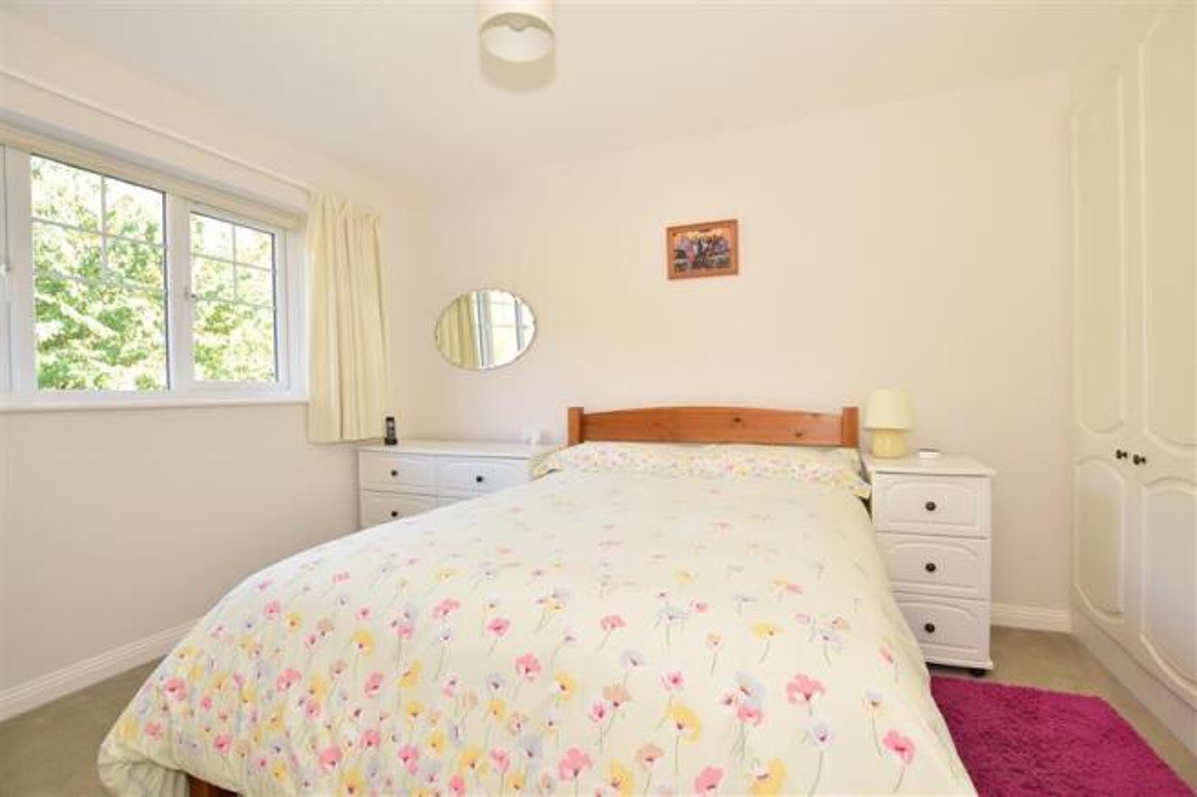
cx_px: 598
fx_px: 499
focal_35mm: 15
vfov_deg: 77.3
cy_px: 398
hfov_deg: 100.4
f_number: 5
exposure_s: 1/50
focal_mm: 10
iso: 200
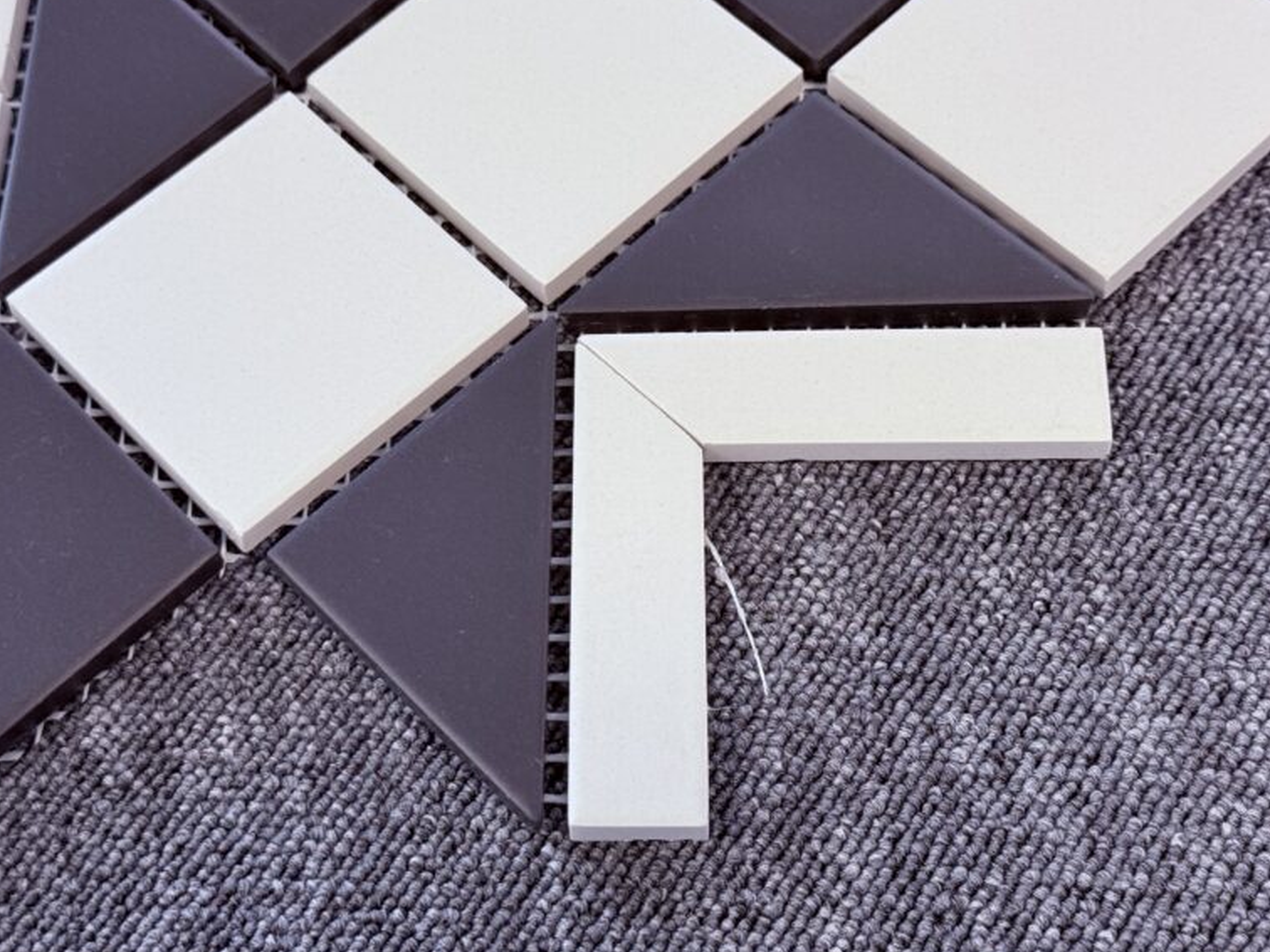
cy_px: 353
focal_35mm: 65
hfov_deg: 29.8
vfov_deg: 22.5
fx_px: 2385
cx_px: 522
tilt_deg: -59.6
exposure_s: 1/60
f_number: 1.78
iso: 125
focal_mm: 6.76
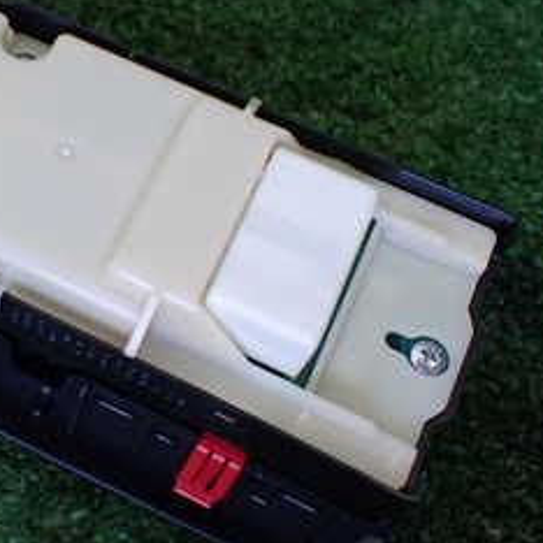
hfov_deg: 23.7
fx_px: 1207
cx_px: -63
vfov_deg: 25.3
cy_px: 195
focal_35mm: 68
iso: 400
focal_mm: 5.4
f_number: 2.3
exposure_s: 1/125
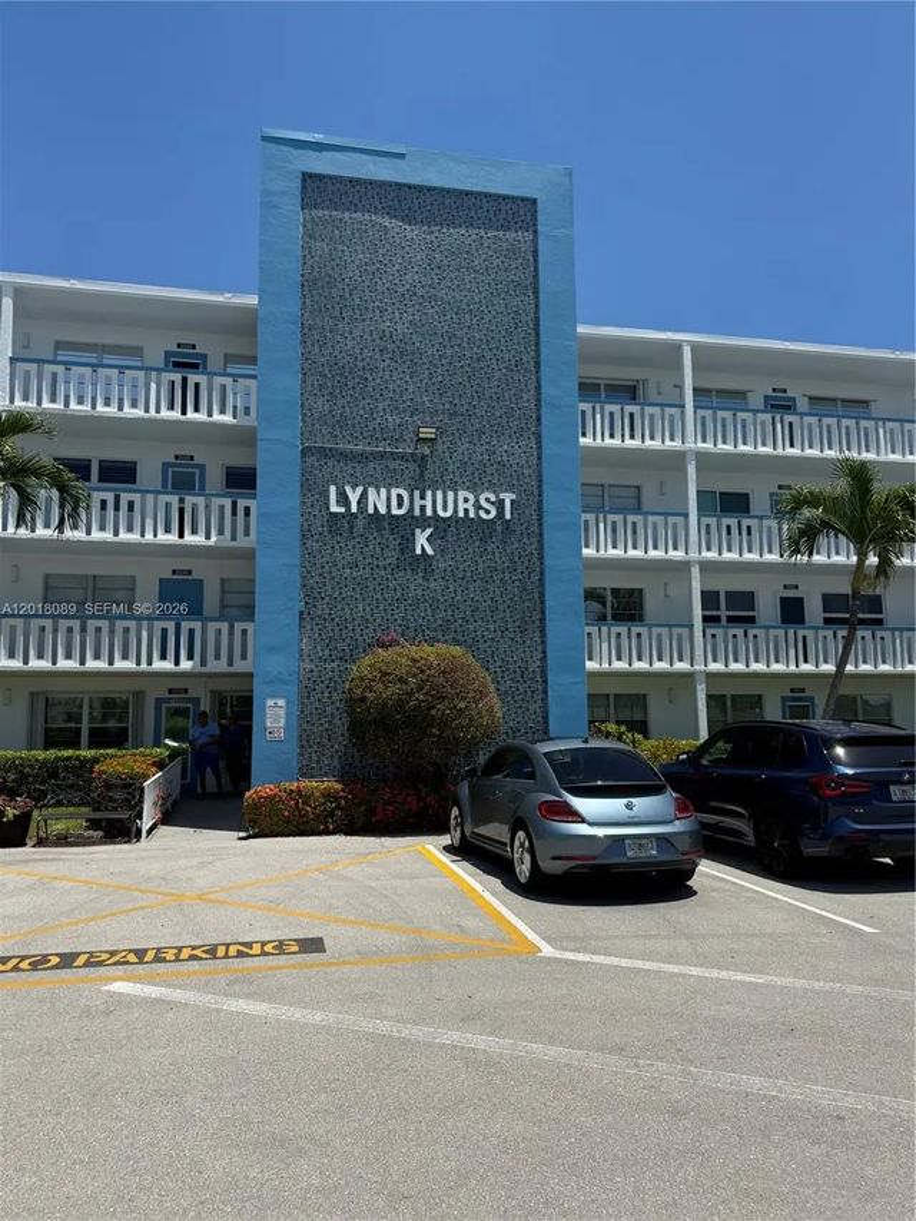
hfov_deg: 56.8
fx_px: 847
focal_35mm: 24
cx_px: 458
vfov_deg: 71.6
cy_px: 610
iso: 80
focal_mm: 6.76
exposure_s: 1/5714
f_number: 1.78
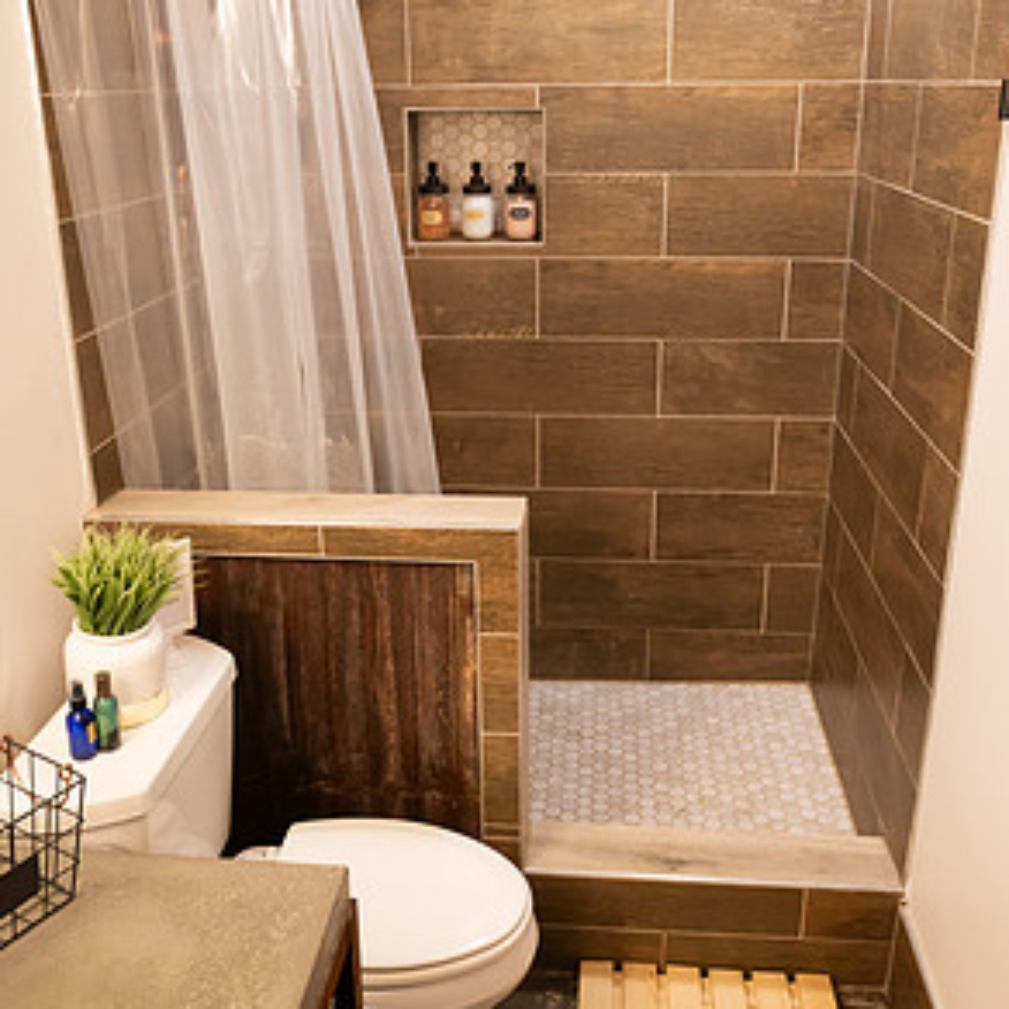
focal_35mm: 34
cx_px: 510
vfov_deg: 48.4
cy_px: 466
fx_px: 1121
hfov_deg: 48.4
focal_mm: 26
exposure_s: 1/80
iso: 6400
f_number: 10
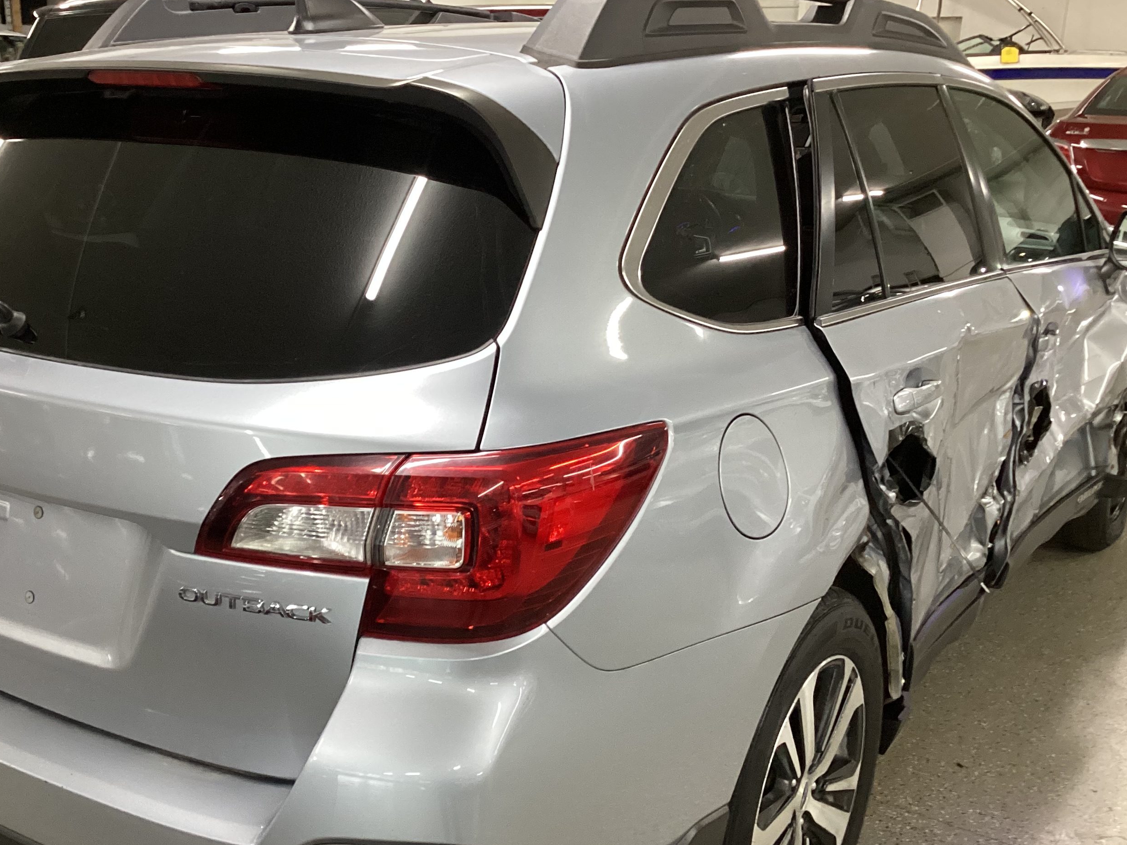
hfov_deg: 45.5
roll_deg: -1.0
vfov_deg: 35.0
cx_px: 441
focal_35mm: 41
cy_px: 504
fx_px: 1335
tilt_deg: -19.8
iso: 250
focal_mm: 3.3
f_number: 2.4
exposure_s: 1/50
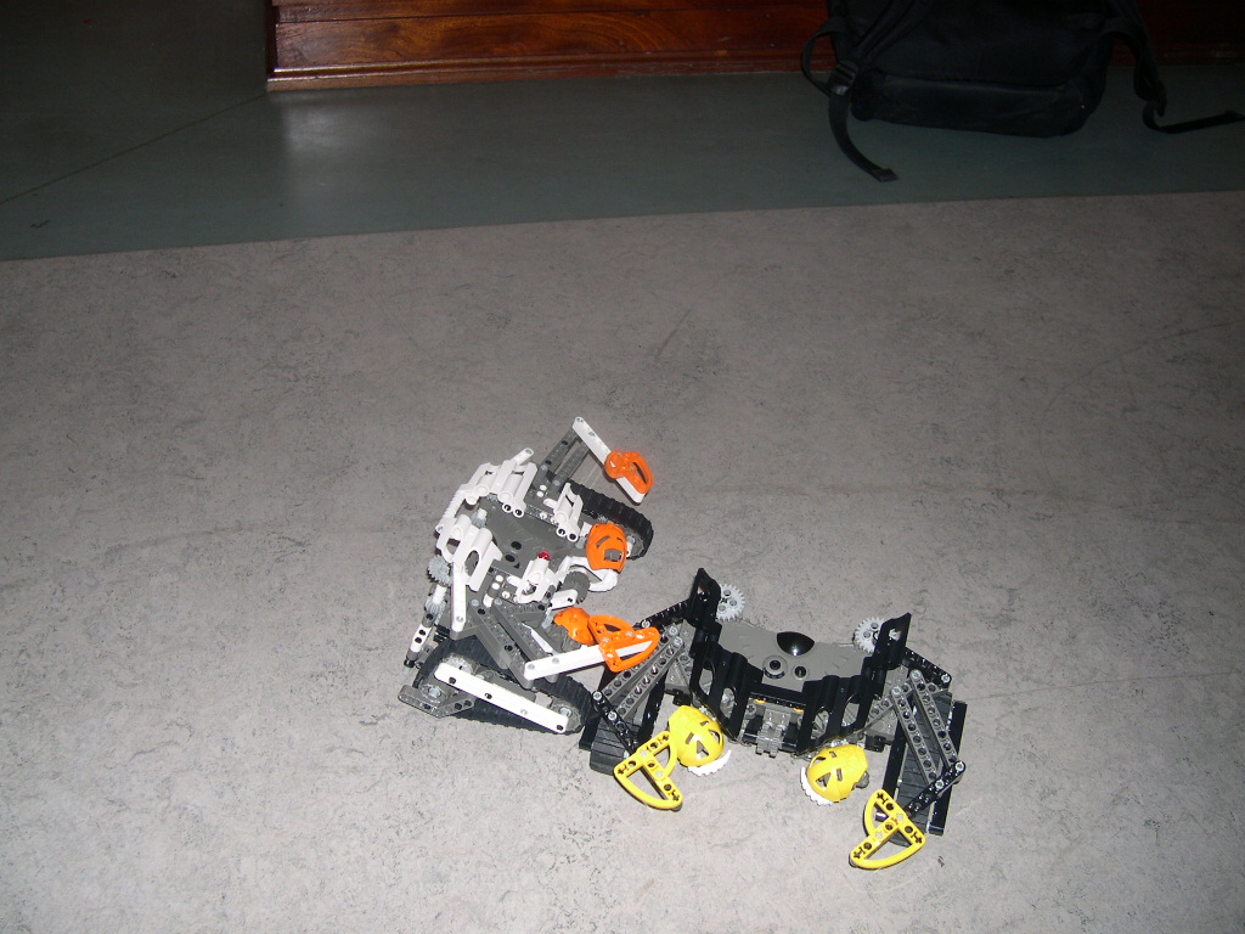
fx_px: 1367
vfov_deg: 37.7
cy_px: 467
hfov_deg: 49.0
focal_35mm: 38
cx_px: 622
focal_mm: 8
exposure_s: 1/60
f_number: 2.8
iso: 100
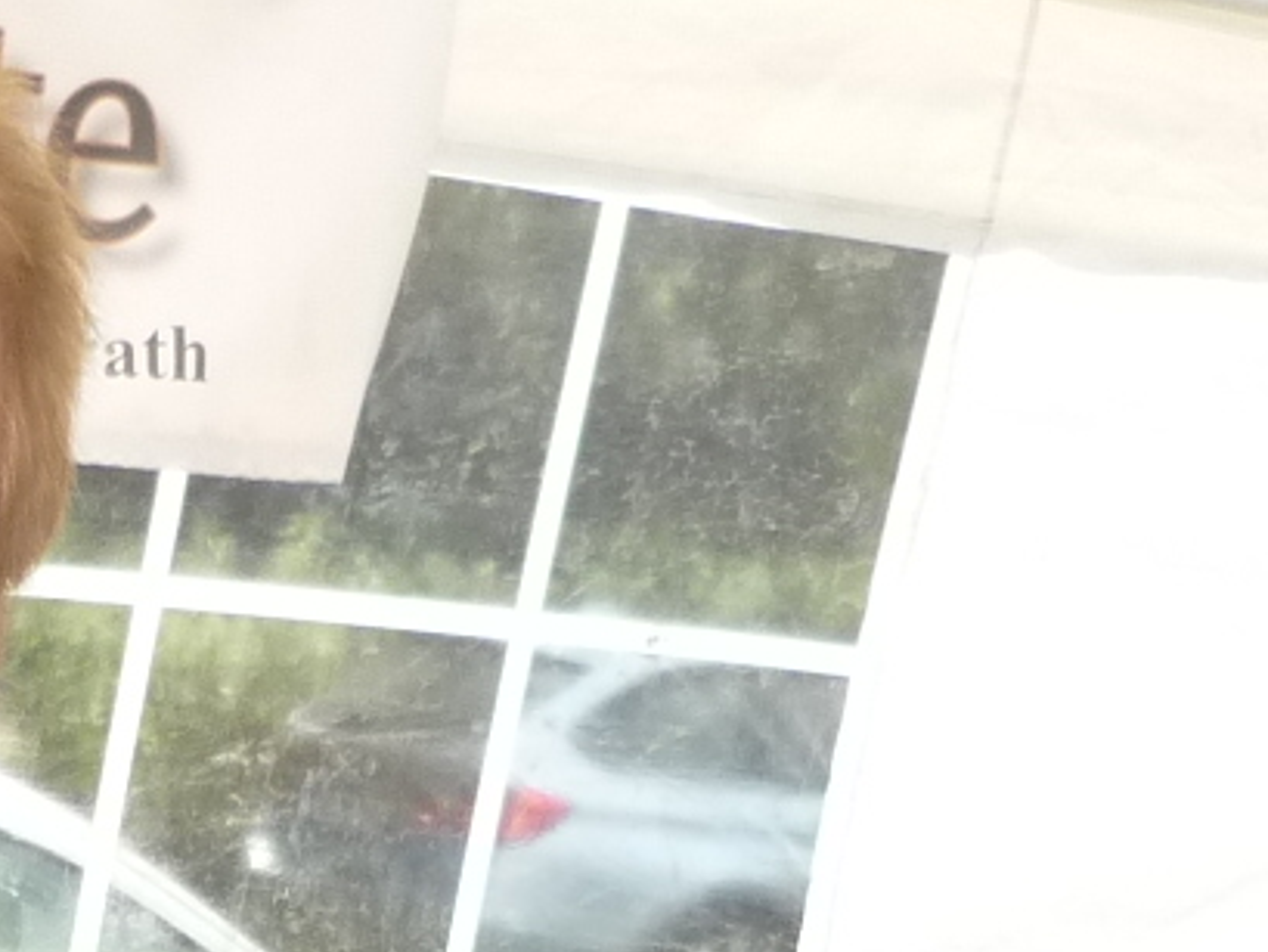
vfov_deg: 10.8
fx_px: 4727
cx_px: -68
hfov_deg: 15.0
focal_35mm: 129
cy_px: 1702
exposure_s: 1/125
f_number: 8
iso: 200
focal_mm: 5.5
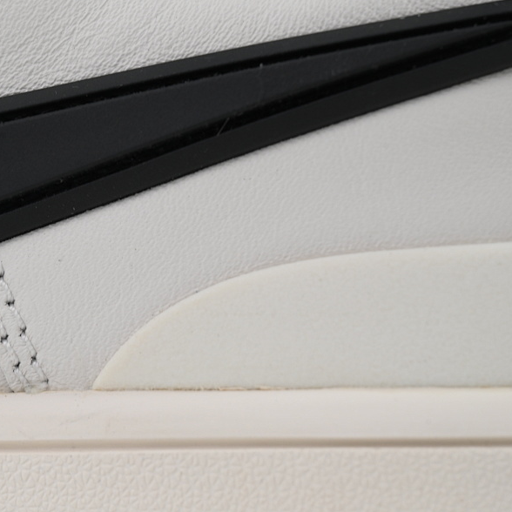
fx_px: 2560
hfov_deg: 11.4
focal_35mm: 153
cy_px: 271
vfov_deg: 11.4
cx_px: 140
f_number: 13
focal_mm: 98
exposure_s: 1/100
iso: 400
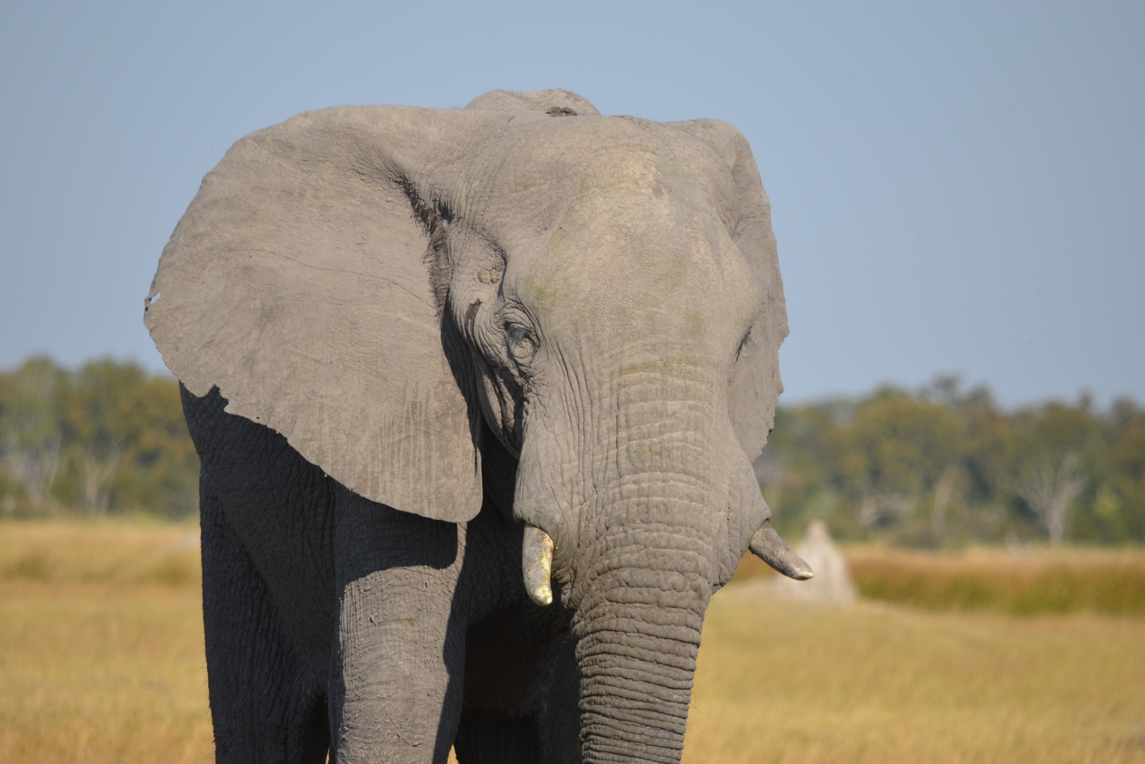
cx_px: 571
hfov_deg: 4.5
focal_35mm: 454
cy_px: 382
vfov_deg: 3.0
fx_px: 14439
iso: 200
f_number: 6.3
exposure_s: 1/640
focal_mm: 300
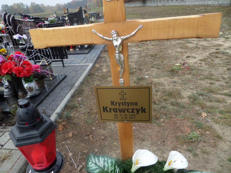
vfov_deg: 56.8
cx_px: 116
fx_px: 160
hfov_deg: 71.6
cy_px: 86
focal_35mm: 24
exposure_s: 1/250
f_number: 3.1
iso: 80
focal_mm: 4.3
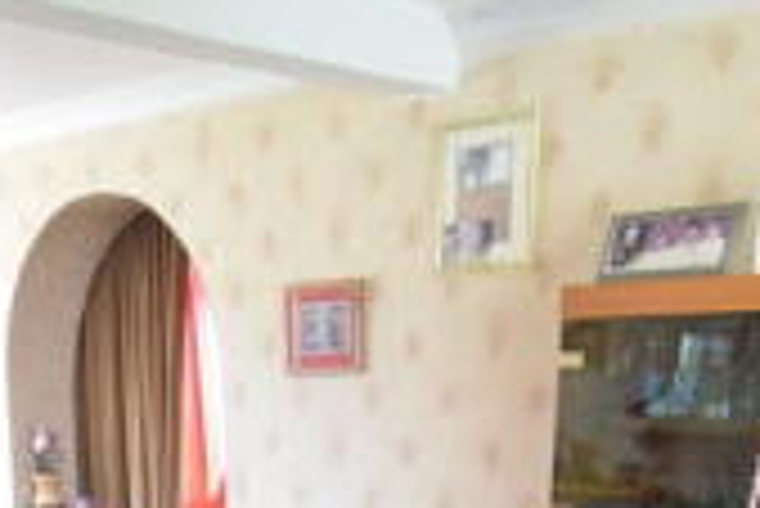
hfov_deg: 34.2
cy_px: 861
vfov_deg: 19.0
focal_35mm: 58
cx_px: 263
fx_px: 1225
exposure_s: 1/40
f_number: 3.5
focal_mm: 10
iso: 800
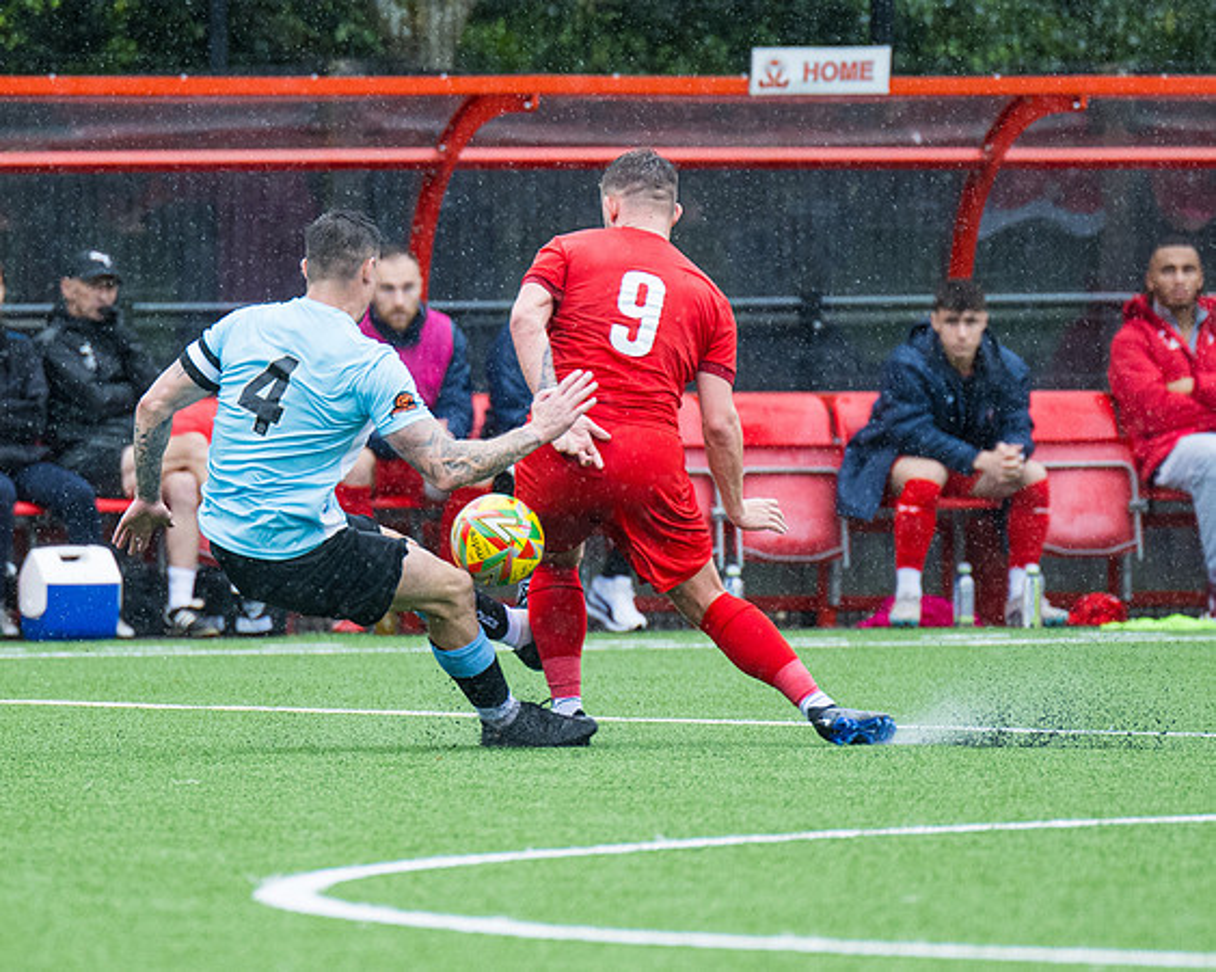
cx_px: 543
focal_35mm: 641
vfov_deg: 2.4
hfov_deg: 3.0
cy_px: 533
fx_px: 23052
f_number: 4
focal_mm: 280
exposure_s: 1/1250
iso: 800
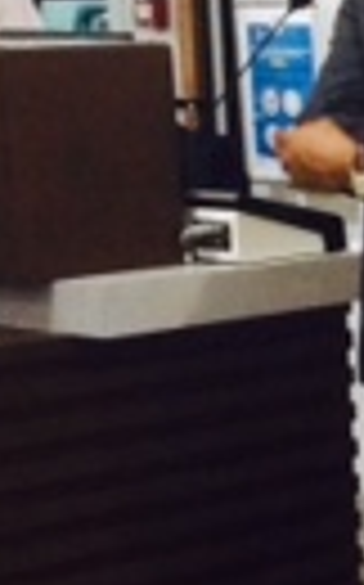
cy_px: 274
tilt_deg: -8.7
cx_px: 993
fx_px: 2402
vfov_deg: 13.9
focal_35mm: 151
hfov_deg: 7.8
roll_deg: +1.8
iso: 250
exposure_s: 1/30
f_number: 2.2
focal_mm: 4.15
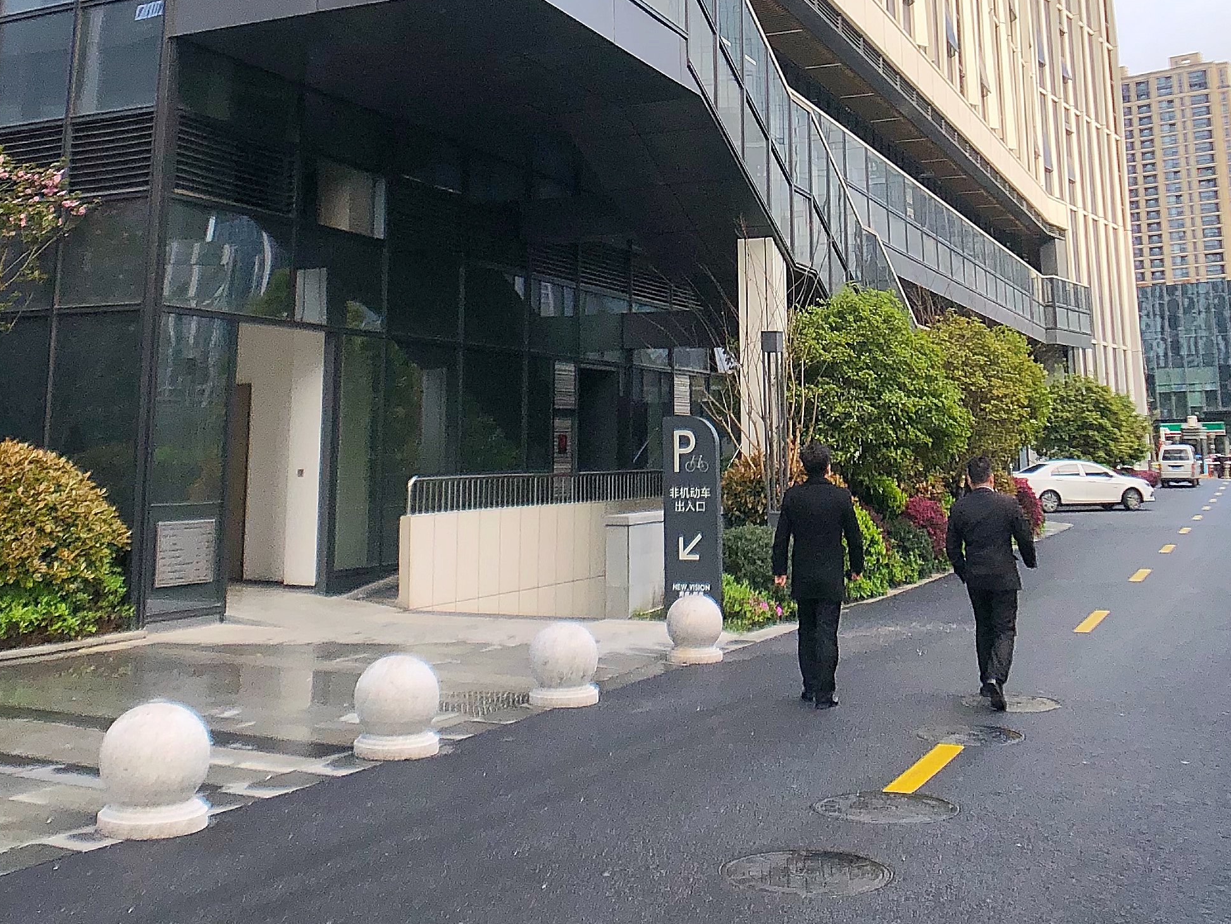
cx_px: 690
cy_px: 180
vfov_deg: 24.8
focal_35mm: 58
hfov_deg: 33.2
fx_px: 2063
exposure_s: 1/390
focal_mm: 3.99
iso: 20
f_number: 1.8
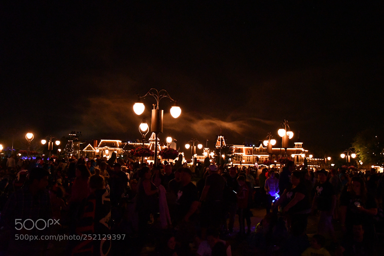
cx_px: 192
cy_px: 128
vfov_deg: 36.9
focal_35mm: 36
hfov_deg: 53.1
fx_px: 384
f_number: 3.8
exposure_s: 1/50
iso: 12800
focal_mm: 24
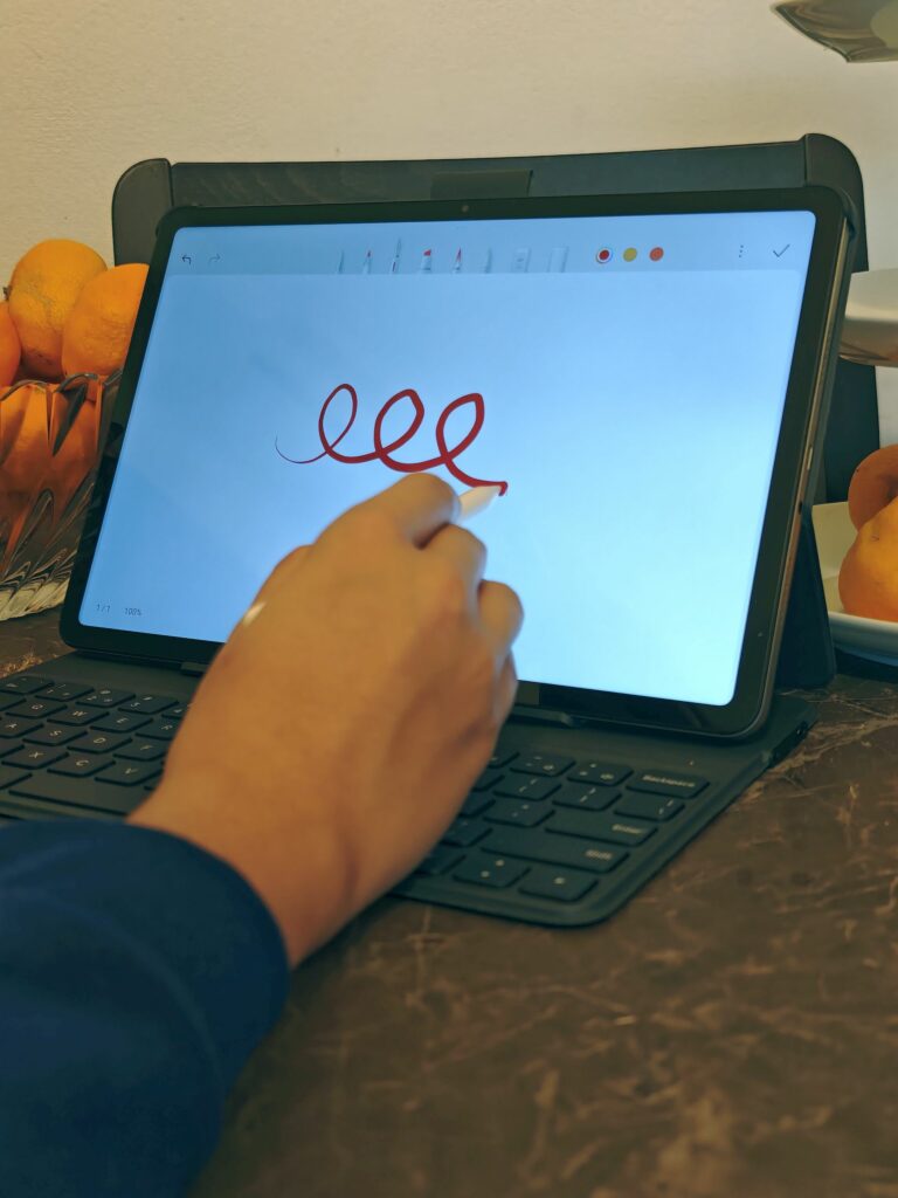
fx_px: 1591
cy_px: 599
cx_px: 449
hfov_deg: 31.5
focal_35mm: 46
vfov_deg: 41.2
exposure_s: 1/49.3
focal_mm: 8.72
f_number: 1.63
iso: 640
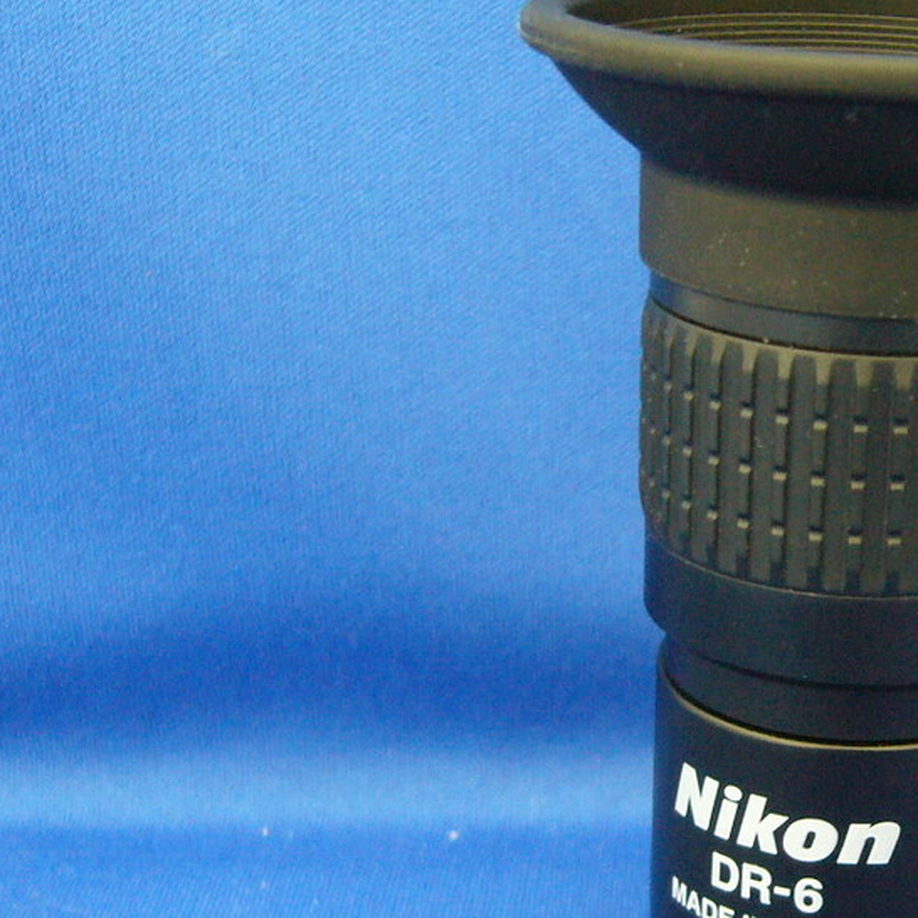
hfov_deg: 24.5
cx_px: 856
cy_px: 578
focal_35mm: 68
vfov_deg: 25.3
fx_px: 2040
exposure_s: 1/8
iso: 200
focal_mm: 5.8
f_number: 2.8
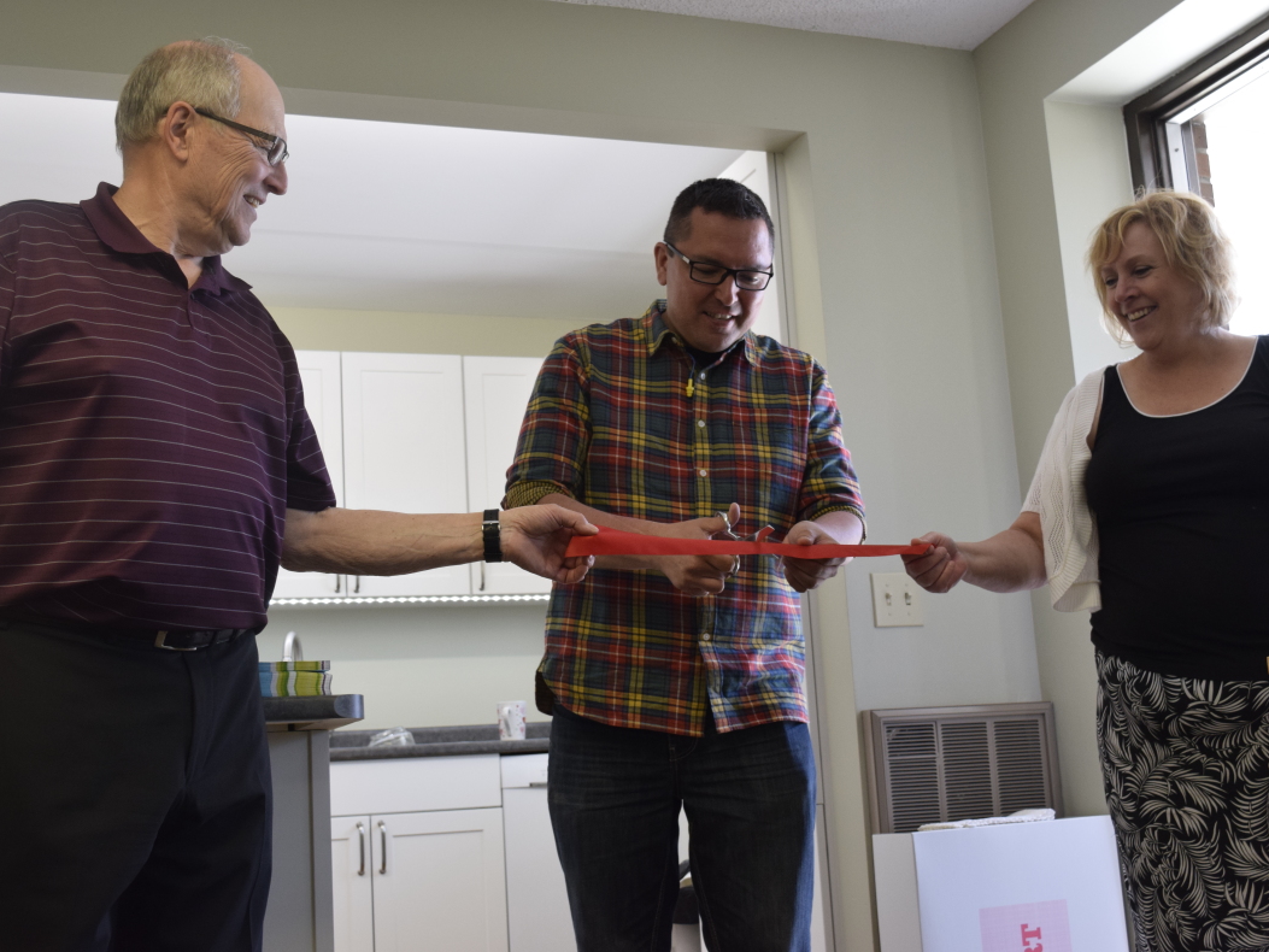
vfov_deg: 31.5
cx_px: 668
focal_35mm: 46
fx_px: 1687
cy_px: 471
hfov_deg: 41.2
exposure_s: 1/125
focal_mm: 28
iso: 800
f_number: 6.3
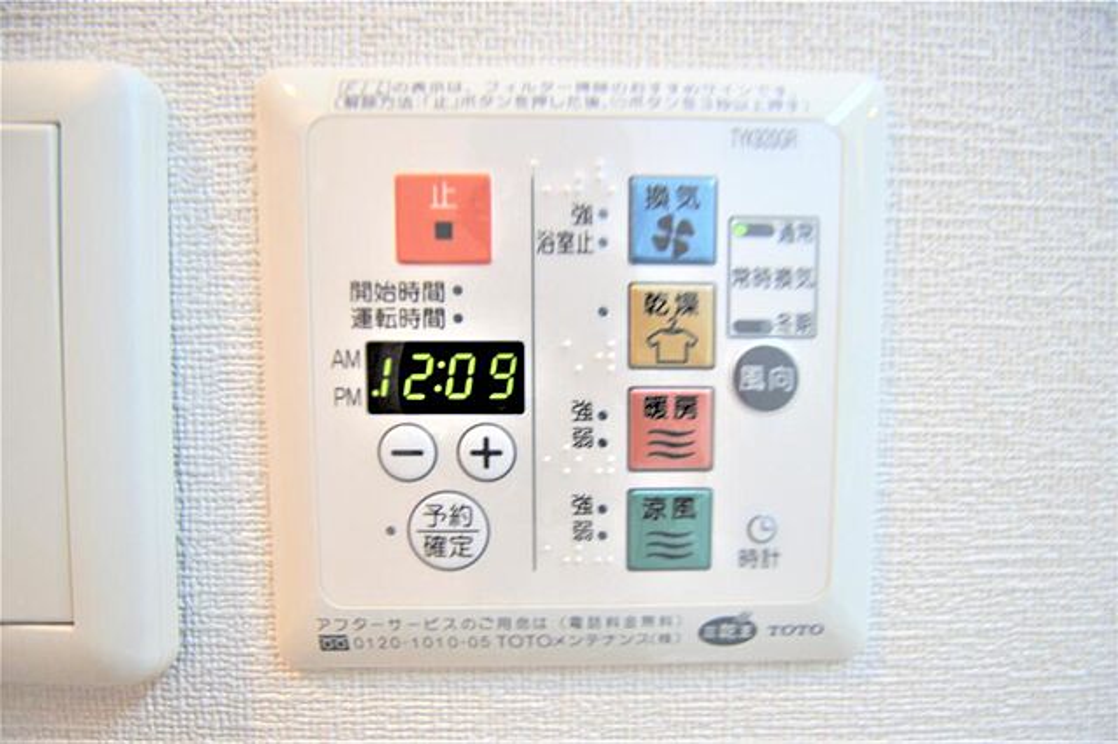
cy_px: 372
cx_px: 559
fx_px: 466
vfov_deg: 77.3
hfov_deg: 100.4
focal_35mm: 15
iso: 125
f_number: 3.5
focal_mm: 10
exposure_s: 1/30
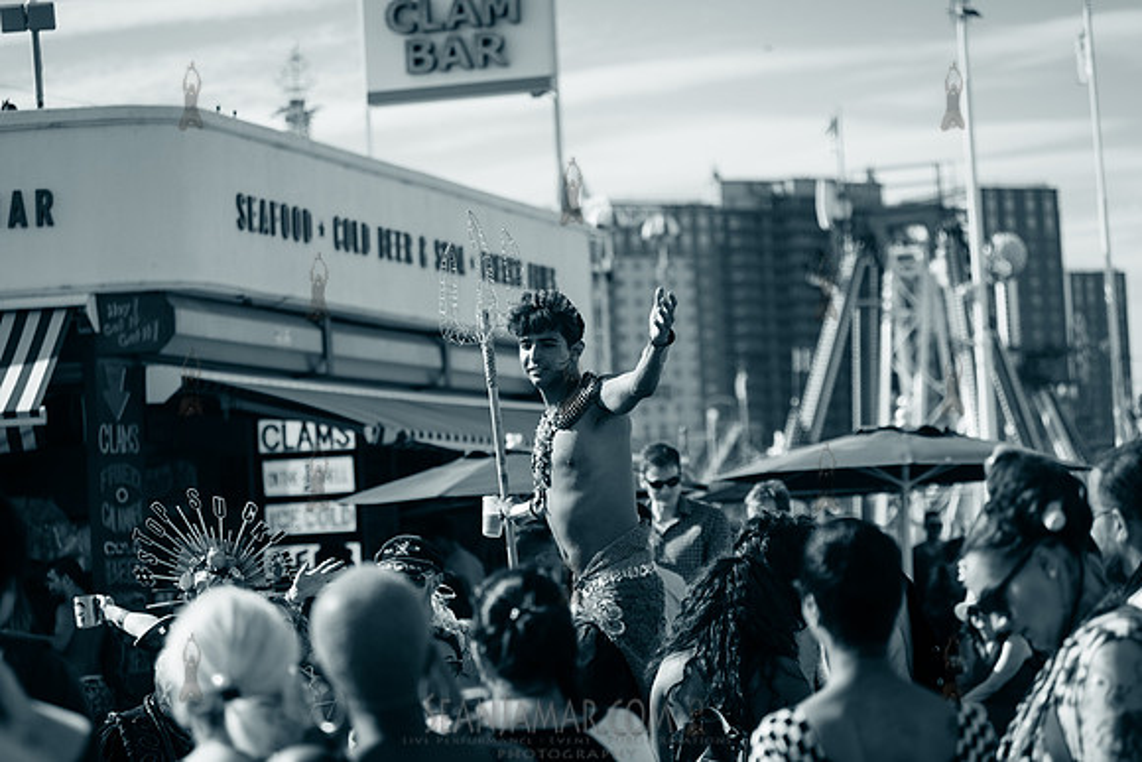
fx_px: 2919
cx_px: 571
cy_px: 381
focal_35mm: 92
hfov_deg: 22.1
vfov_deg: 14.9
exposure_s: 1/2000
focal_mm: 92
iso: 125
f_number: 2.8
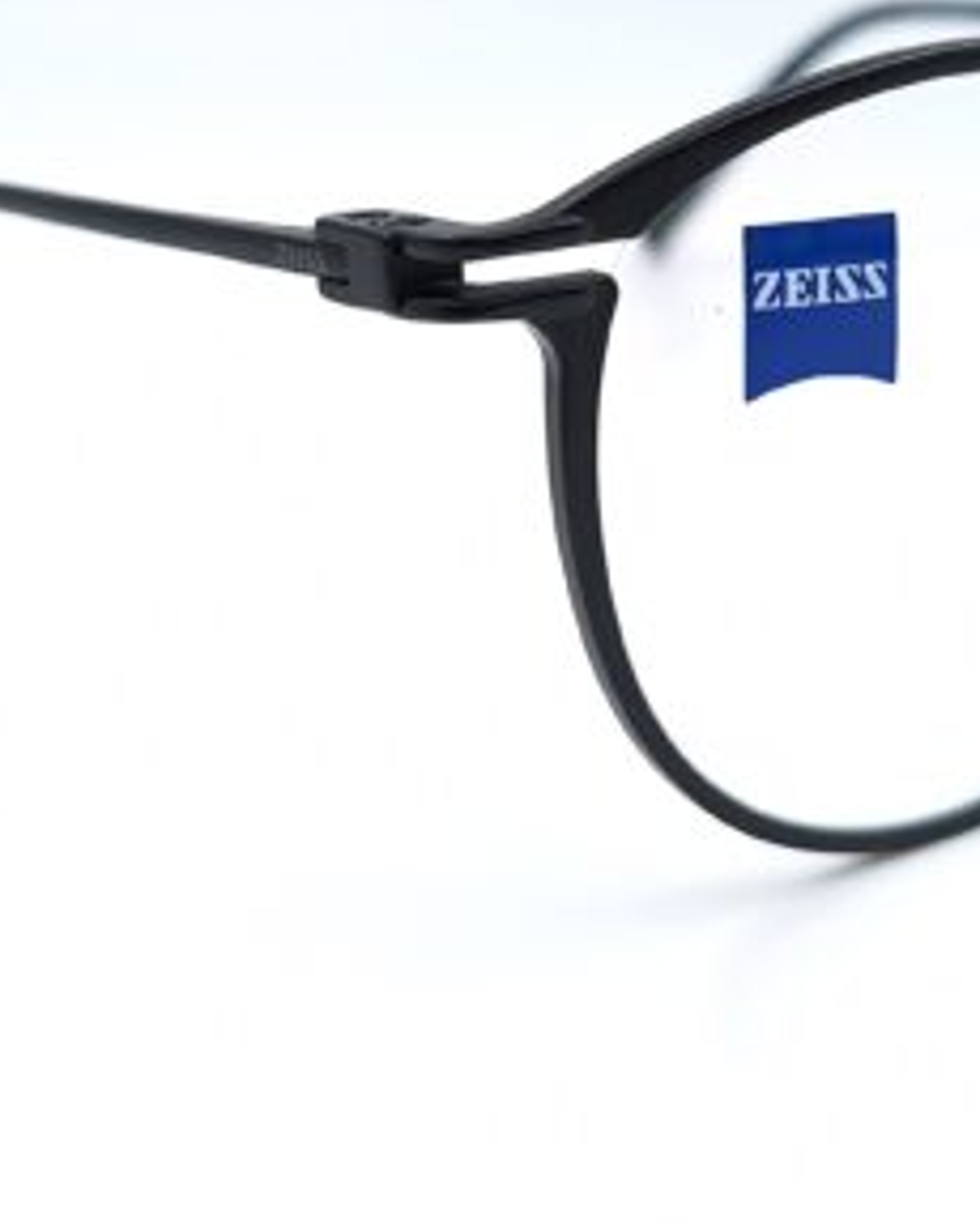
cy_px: 328
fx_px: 2173
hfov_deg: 25.0
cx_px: 793
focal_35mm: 60
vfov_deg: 31.0
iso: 40
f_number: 1.8
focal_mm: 5.54
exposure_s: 1/100
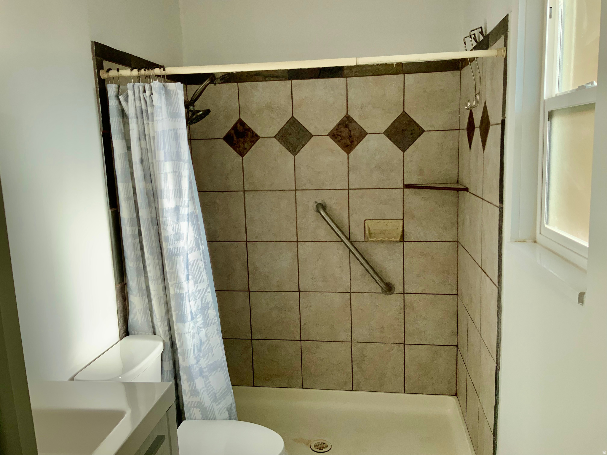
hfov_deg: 61.7
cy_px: 228
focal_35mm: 29
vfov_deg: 48.2
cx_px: 304
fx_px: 509
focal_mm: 3
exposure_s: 1/524
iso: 16
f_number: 1.8
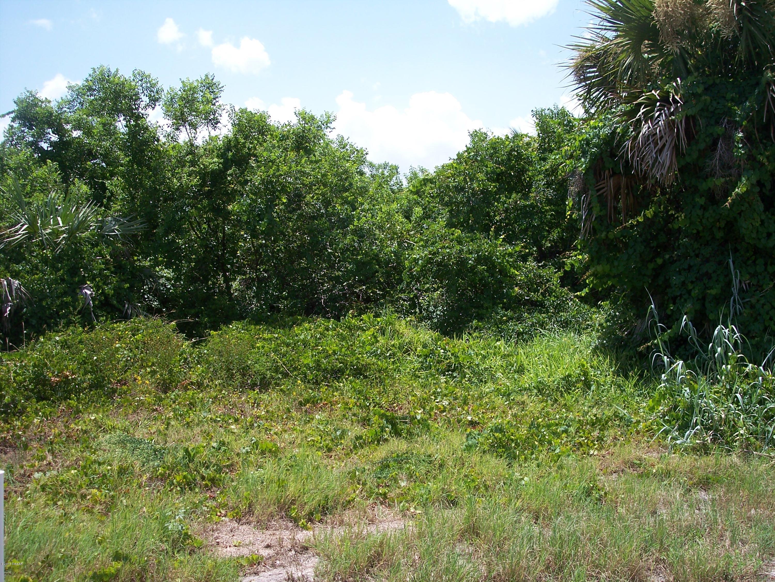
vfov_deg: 36.8
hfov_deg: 47.9
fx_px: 873
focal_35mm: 39
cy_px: 291
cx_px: 388
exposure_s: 1/500
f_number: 4
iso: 100
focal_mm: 8
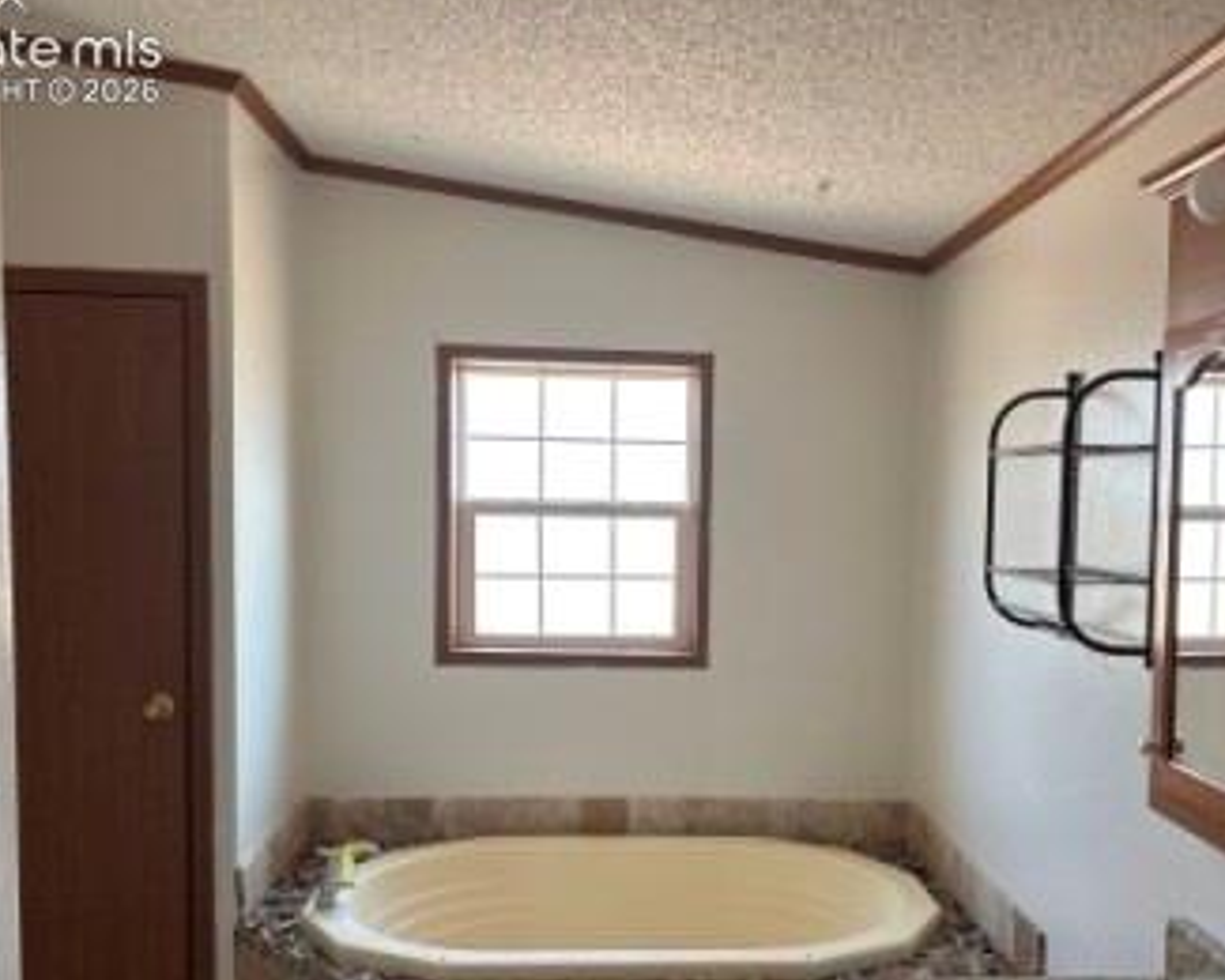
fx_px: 1269
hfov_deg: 51.4
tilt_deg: -3.8
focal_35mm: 35
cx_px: 686
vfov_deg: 42.0
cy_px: 592
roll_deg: -1.4
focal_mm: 5.96
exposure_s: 1/122
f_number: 1.6
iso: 100
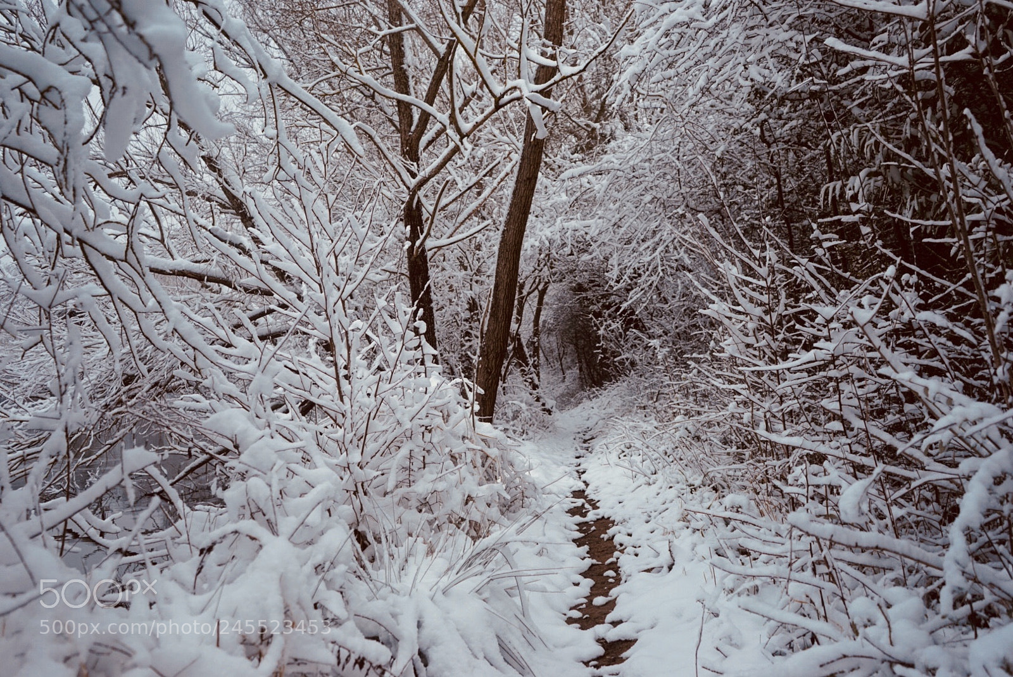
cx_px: 506
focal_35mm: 29
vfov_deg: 45.0
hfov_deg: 63.6
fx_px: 817
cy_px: 338
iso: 400
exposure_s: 1/500
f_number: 3.5
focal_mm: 29
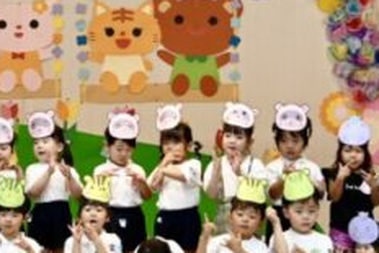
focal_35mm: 185
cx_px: -44
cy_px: 161
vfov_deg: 7.4
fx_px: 1949
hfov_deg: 11.0
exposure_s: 1/125
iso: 450
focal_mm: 28
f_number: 4
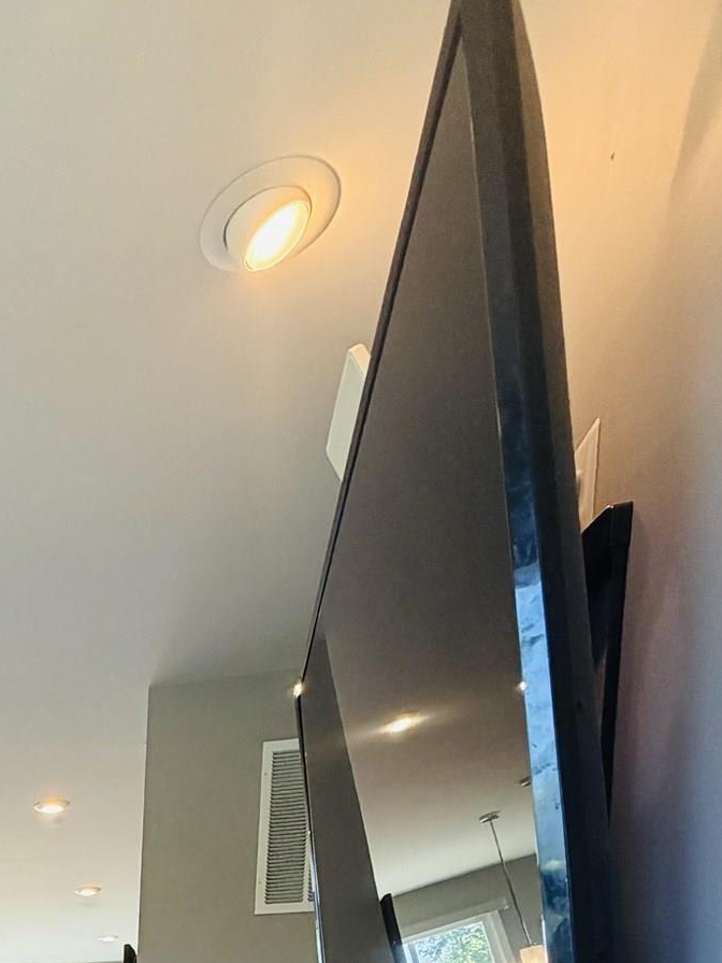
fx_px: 1001
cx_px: -183
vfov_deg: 36.3
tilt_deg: -5.0
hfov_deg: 31.8
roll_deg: -0.9
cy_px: 1217
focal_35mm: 36
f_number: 2.2
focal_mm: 2.22
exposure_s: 1/120
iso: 200
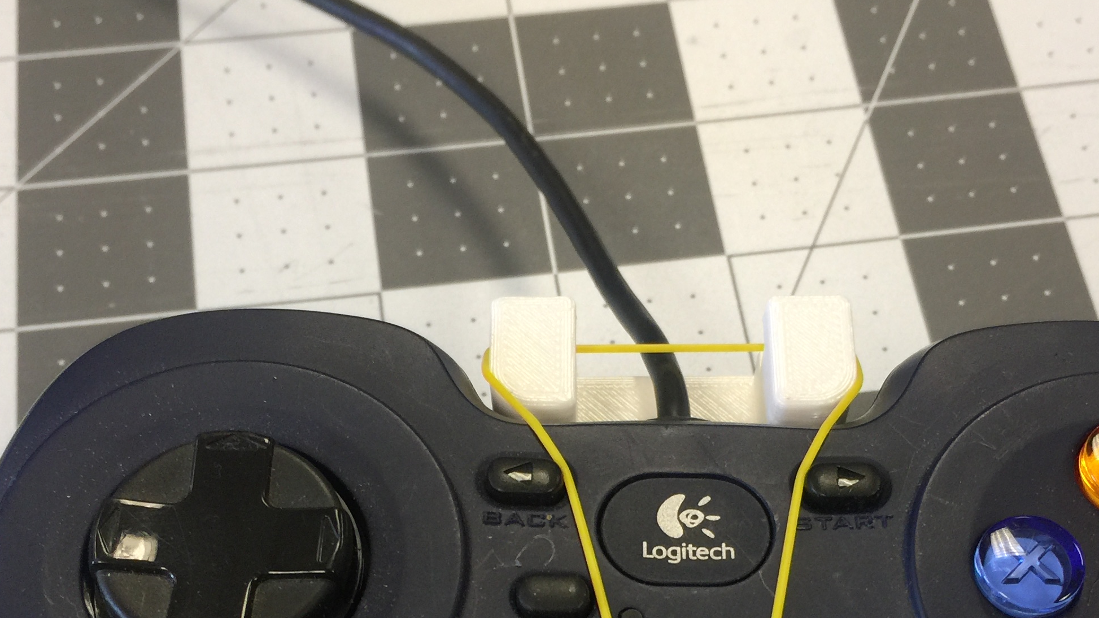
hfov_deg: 39.1
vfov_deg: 21.7
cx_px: 598
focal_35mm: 53
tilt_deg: -64.7
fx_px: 1544
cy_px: 631
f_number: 2.2
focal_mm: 4.15
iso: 40
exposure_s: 1/30
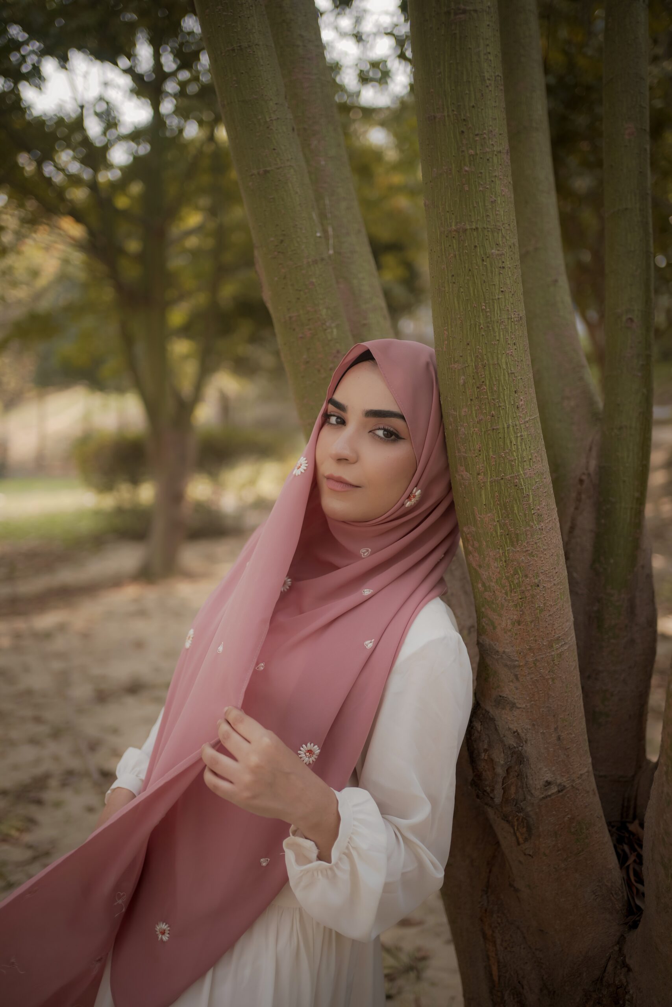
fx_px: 980
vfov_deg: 54.4
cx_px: 336
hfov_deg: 37.9
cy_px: 504
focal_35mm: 35
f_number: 1.8
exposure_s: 1/200
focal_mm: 35
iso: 125
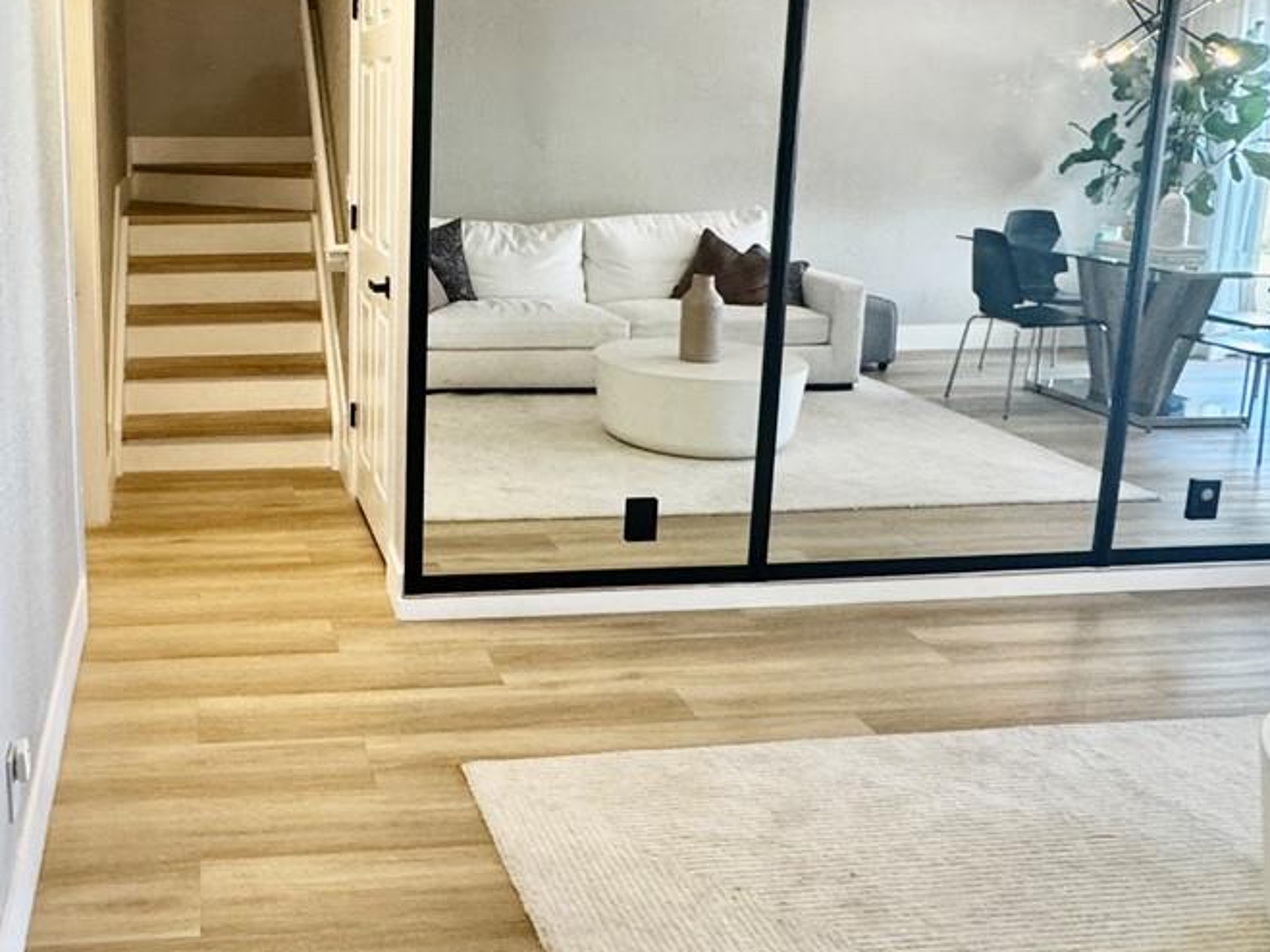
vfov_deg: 41.3
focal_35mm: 34
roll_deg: -0.1
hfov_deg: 51.3
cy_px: 333
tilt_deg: -11.2
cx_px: 293
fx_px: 1247
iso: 200
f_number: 2.2
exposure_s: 1/120
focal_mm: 2.22
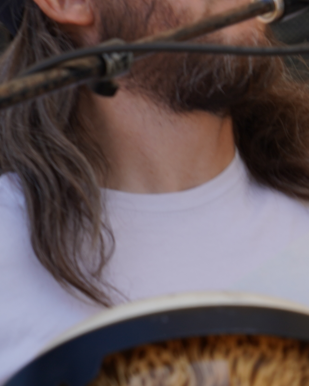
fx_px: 4047
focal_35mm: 354
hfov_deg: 4.4
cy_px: -34
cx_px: 371
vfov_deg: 5.4
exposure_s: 1/160
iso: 125
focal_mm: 105
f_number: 8
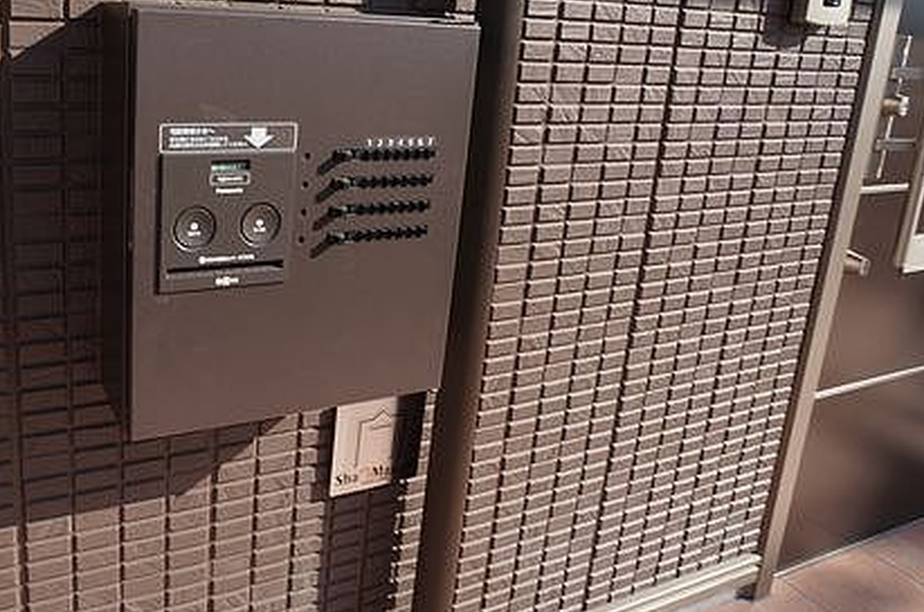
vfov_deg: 34.5
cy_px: 188
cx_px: 259
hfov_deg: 49.2
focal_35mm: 38
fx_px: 973
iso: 100
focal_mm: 16
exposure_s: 1/100
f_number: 8
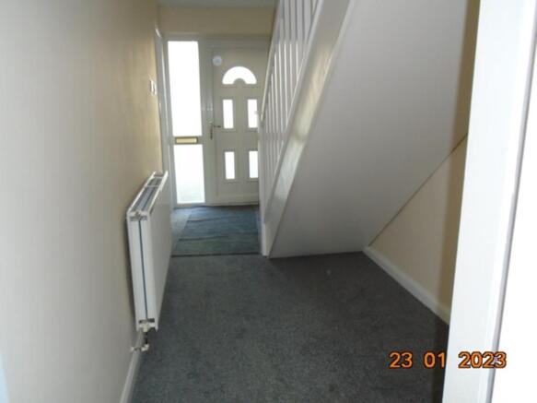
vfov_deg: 53.0
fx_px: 403
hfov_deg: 67.3
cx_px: 268
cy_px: 202
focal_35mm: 26
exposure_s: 1/30
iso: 250
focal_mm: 4.6
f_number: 3.2
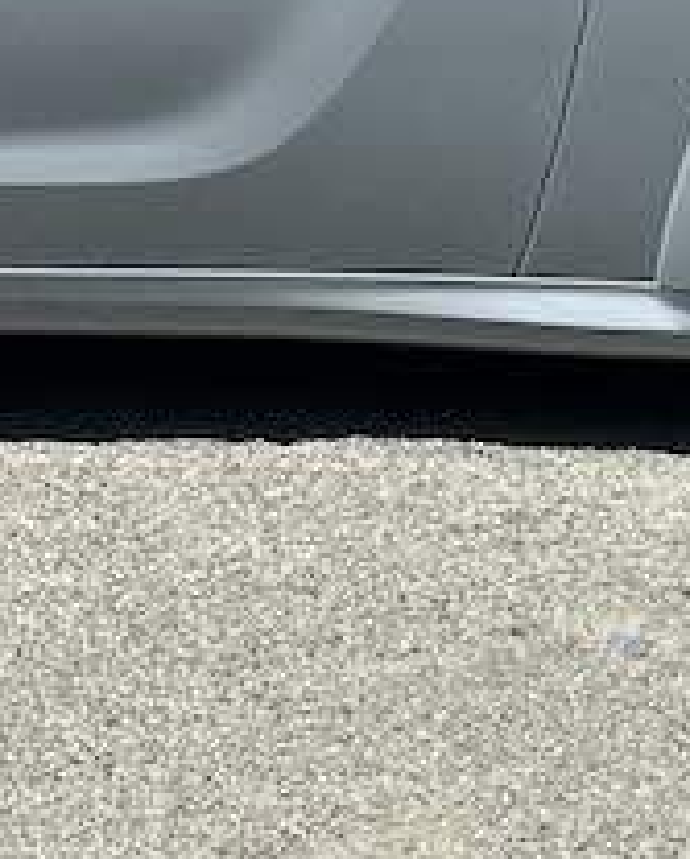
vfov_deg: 13.6
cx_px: -318
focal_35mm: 135
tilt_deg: -8.0
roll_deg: -2.3
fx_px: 3439
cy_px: -310
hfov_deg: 11.1
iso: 80
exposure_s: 1/3247
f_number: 1.78
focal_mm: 6.86
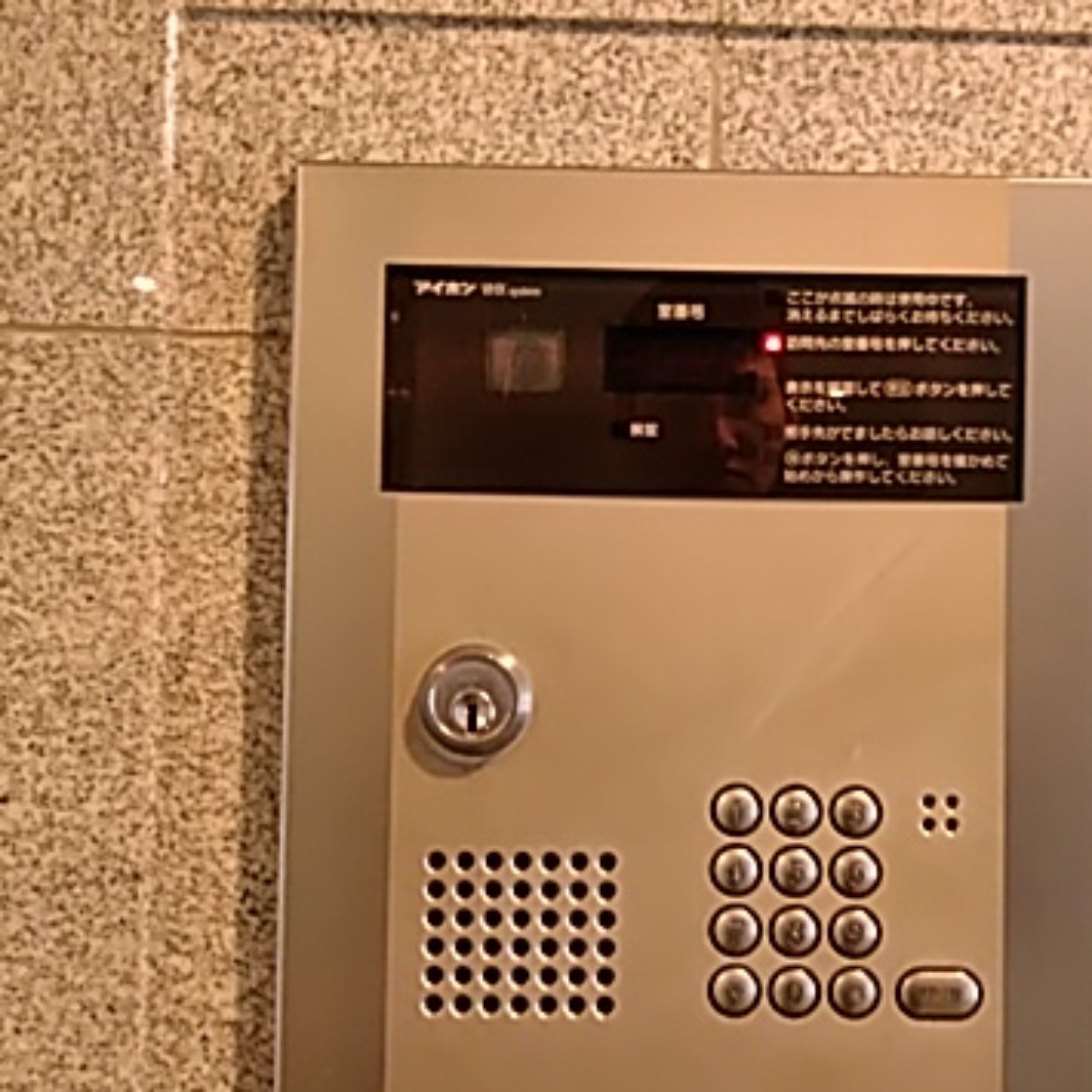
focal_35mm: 43
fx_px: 1535
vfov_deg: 39.1
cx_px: 686
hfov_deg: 38.9
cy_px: 606
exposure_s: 1/20
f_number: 2.2
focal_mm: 3.46
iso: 916
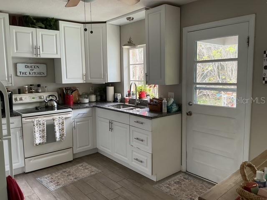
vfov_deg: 48.2
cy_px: 100
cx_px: 134
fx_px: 224
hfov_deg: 61.7
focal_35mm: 29
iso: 80
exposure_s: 1/60
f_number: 1.8
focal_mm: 3
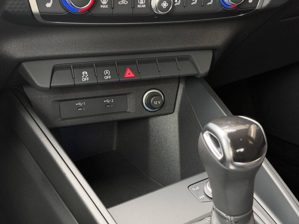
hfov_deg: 39.7
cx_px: 150
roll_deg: -4.3
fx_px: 415
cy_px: 112
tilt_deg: -26.2
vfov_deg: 30.3
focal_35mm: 48
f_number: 1.78
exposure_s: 1/60
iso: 125
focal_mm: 6.76
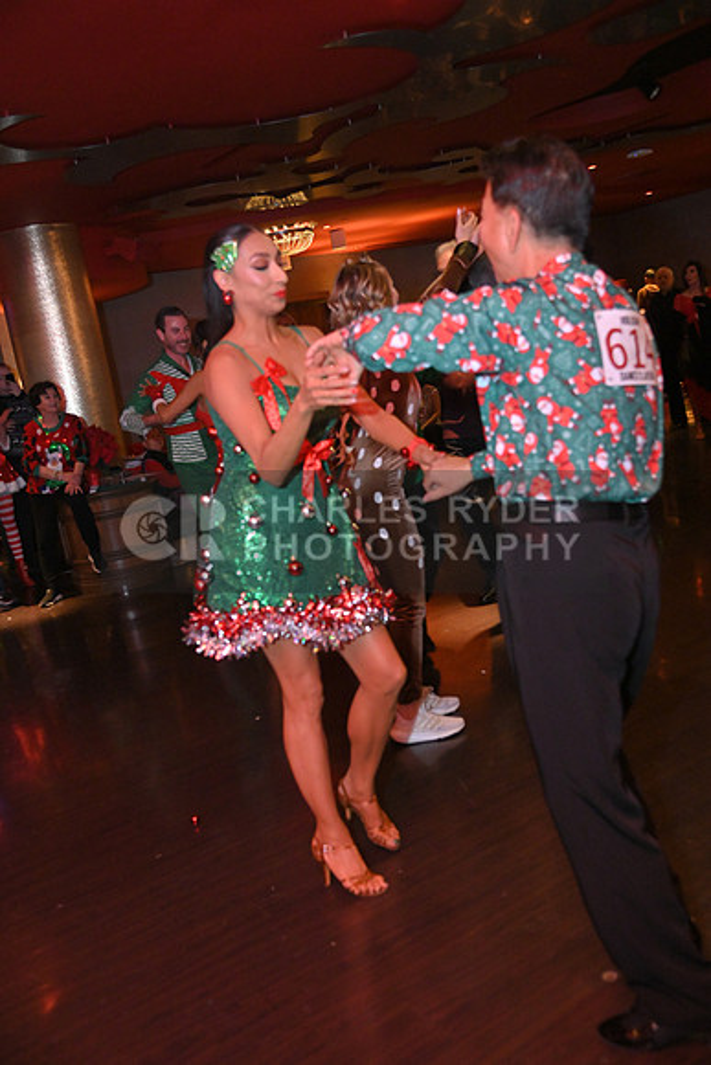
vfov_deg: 55.8
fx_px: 1007
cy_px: 532
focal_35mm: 34
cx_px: 356
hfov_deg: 38.9
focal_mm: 34
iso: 4000
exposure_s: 1/100
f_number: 4
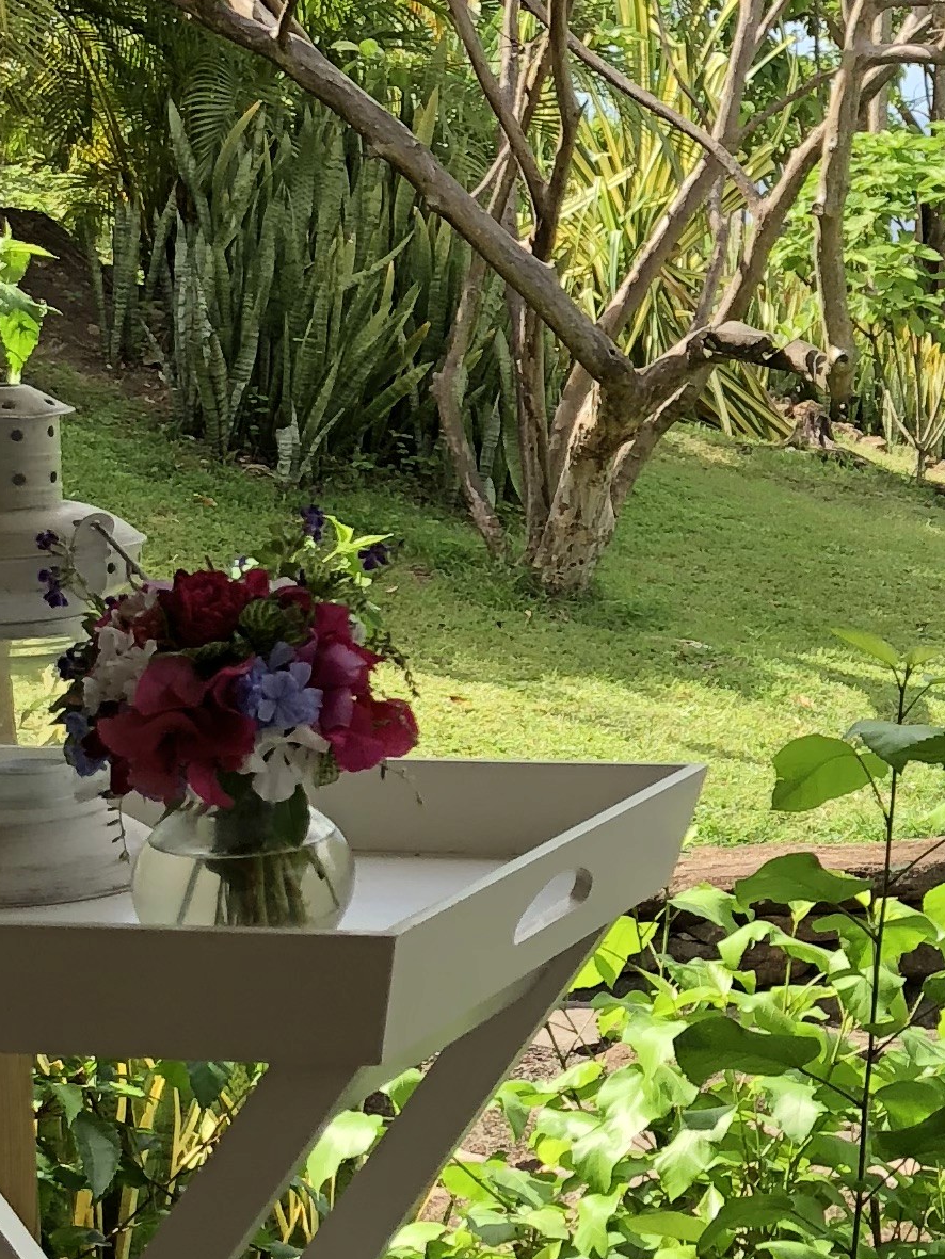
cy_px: 529
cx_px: 1488
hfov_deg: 13.9
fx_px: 3603
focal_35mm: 99
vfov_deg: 19.8
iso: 20
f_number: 1.8
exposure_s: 1/585
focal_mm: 3.99
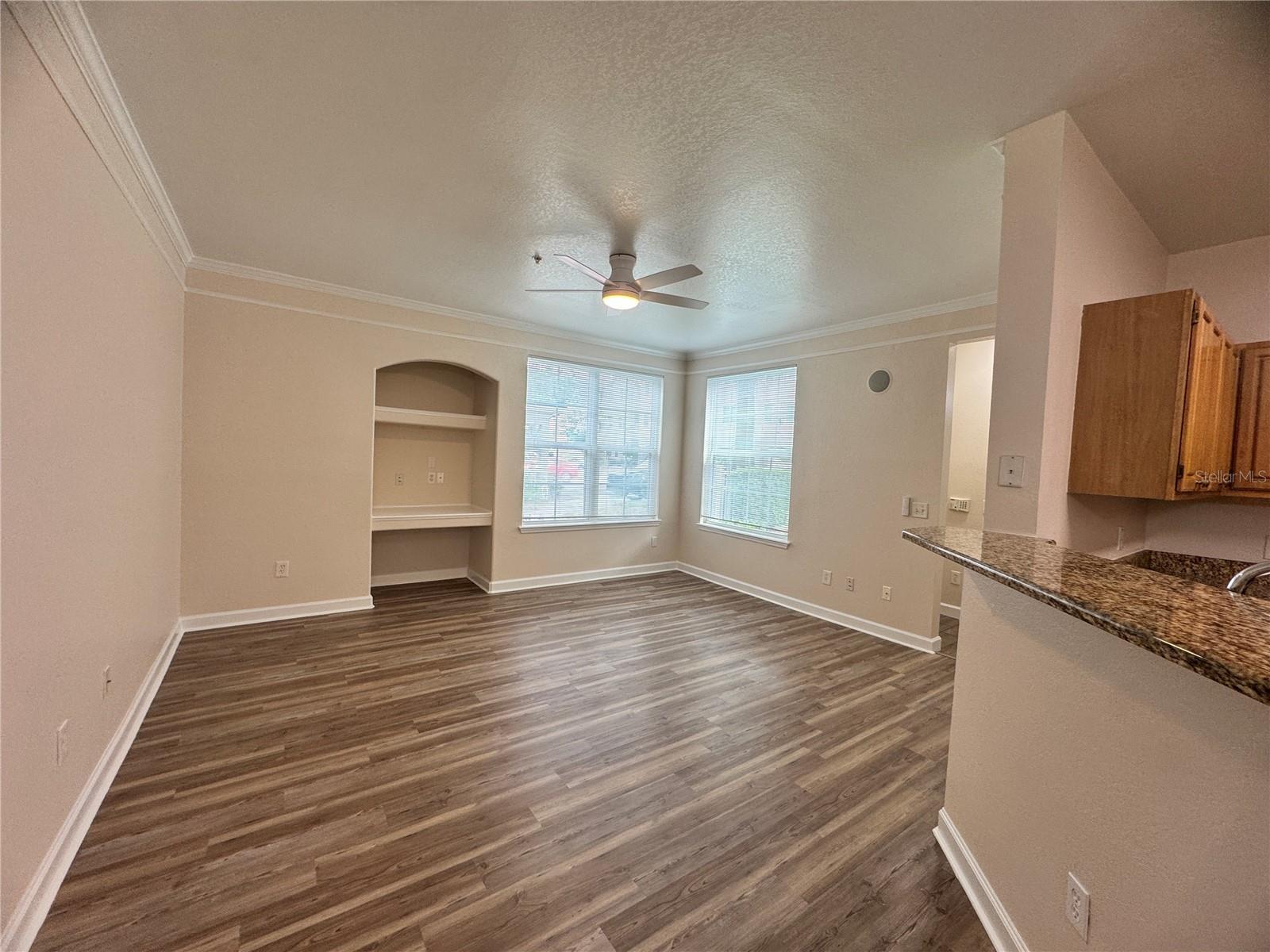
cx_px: 635
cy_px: 476
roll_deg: -2.7
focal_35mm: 14
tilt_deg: -2.6
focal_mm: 2.22
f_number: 2.2
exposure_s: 1/120
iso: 125
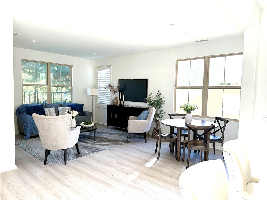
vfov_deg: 56.8
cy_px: 100
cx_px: 134
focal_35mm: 24
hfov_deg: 71.6
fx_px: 185
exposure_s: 1/358
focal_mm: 6.76
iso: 100
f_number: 1.78
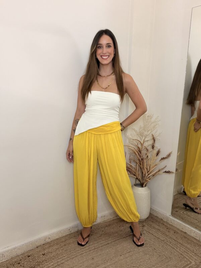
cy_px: 134
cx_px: 100
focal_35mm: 30
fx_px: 232
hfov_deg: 46.8
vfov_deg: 60.0
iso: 100
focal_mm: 2.71
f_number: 1.9
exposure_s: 1/60
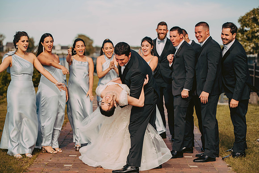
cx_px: 130
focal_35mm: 92
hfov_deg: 22.1
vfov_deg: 14.9
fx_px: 662
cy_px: 86
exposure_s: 1/4000
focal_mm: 92
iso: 500
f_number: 2.8
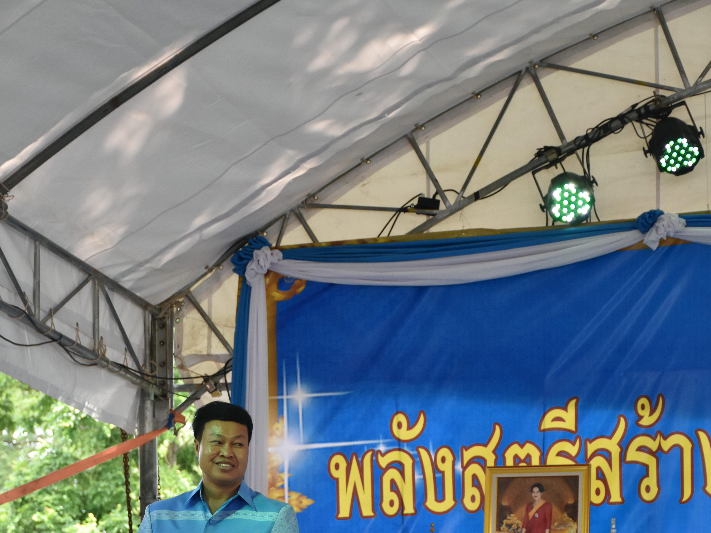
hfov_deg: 15.5
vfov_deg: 11.6
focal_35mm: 127
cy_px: 523
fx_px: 2609
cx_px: 347
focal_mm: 56
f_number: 5.6
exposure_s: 1/500
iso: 800
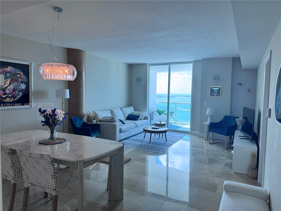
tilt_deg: -4.4
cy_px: 106
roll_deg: -1.0
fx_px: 195
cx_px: 140
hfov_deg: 71.6
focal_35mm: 24
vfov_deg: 56.8
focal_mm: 6.76
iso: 64
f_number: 1.78
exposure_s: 1/197
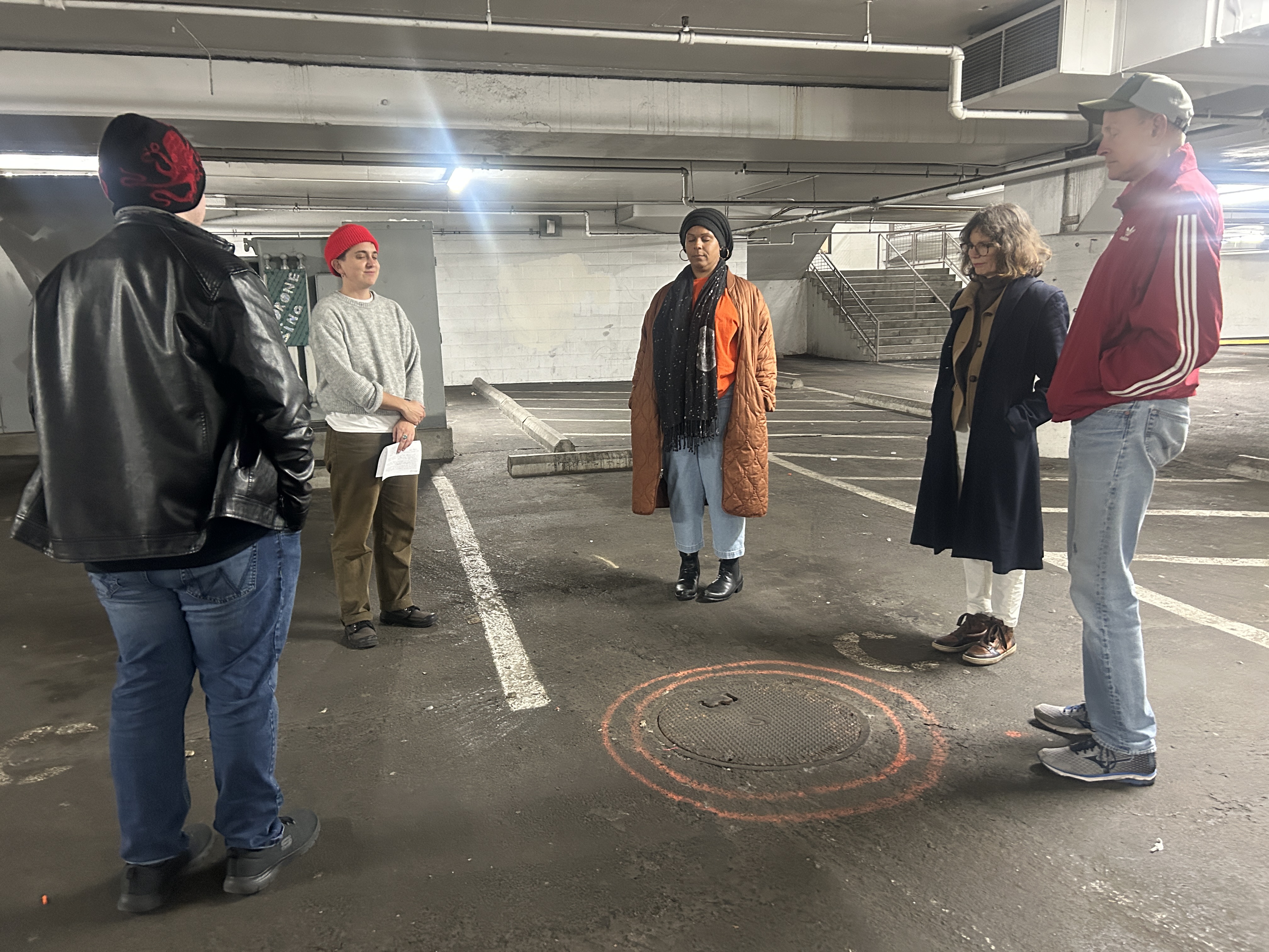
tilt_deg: -9.2
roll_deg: +1.2
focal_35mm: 26
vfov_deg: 53.1
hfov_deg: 67.3
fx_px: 953
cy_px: 476
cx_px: 634
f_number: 1.5
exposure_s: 1/41
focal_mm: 5.7
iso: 500
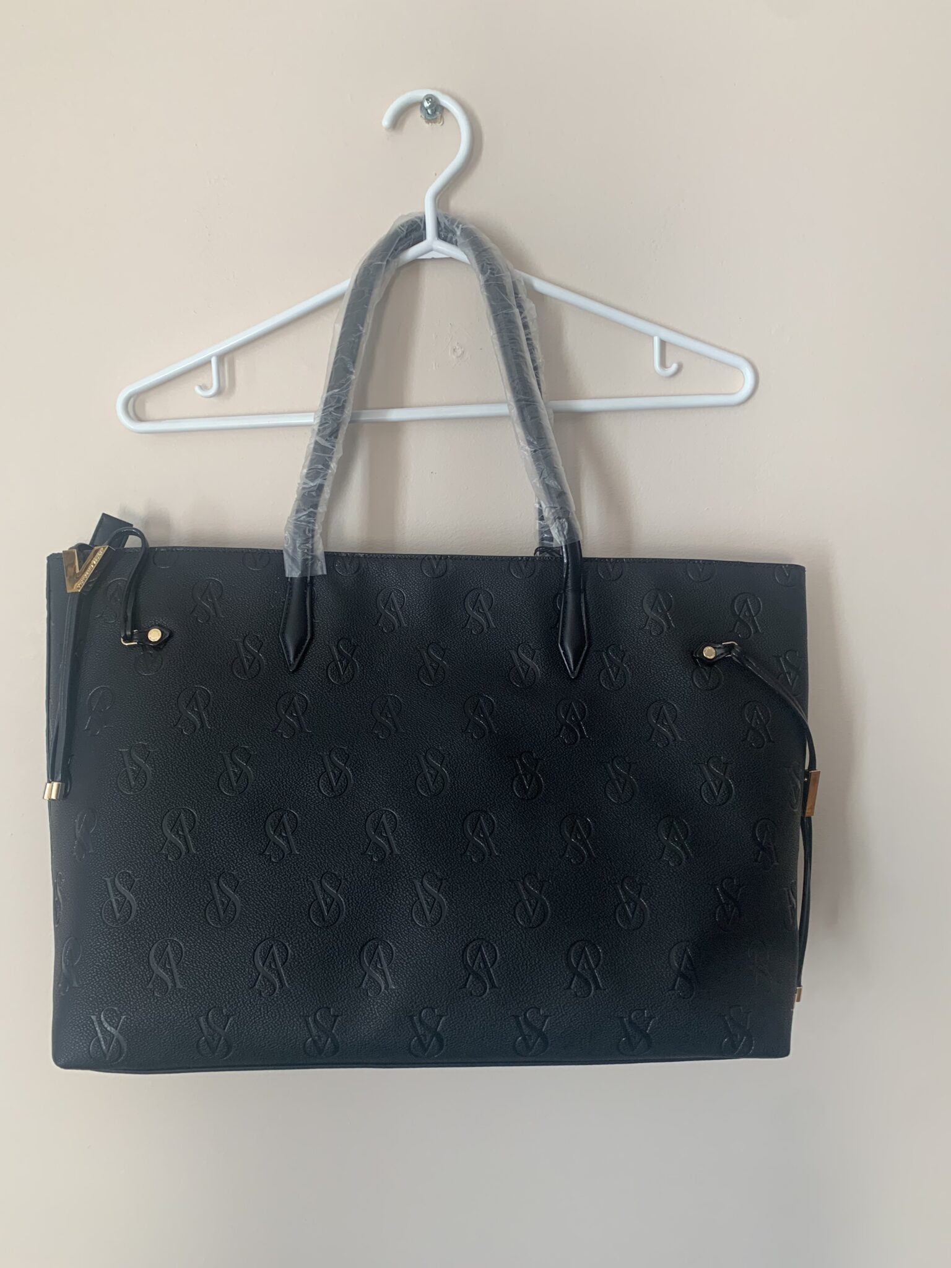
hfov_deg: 53.1
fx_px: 952
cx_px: 476
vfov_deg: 67.3
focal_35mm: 26
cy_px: 634
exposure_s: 1/96
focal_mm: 4.25
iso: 100
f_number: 1.8
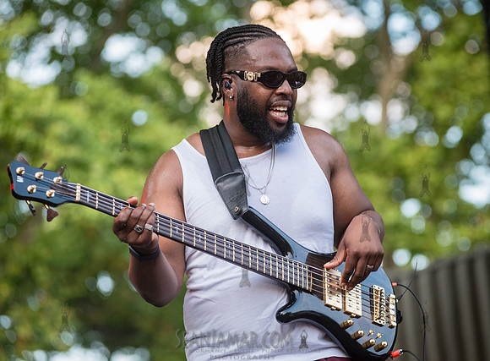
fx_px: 2492
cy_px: 168
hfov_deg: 11.2
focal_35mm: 177
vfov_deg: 8.3
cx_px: 289
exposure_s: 1/400
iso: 2000
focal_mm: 155
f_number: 4
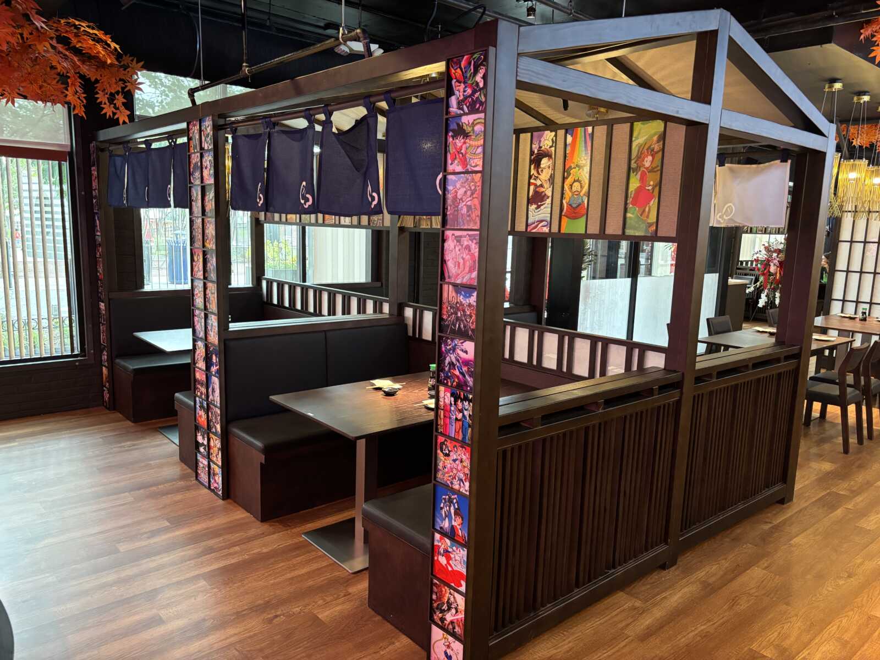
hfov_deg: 67.3
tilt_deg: -9.0
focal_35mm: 26
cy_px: 330
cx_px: 440
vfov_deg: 53.1
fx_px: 661
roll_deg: -2.3
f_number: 1.6
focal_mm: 5.96
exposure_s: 1/40
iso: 400
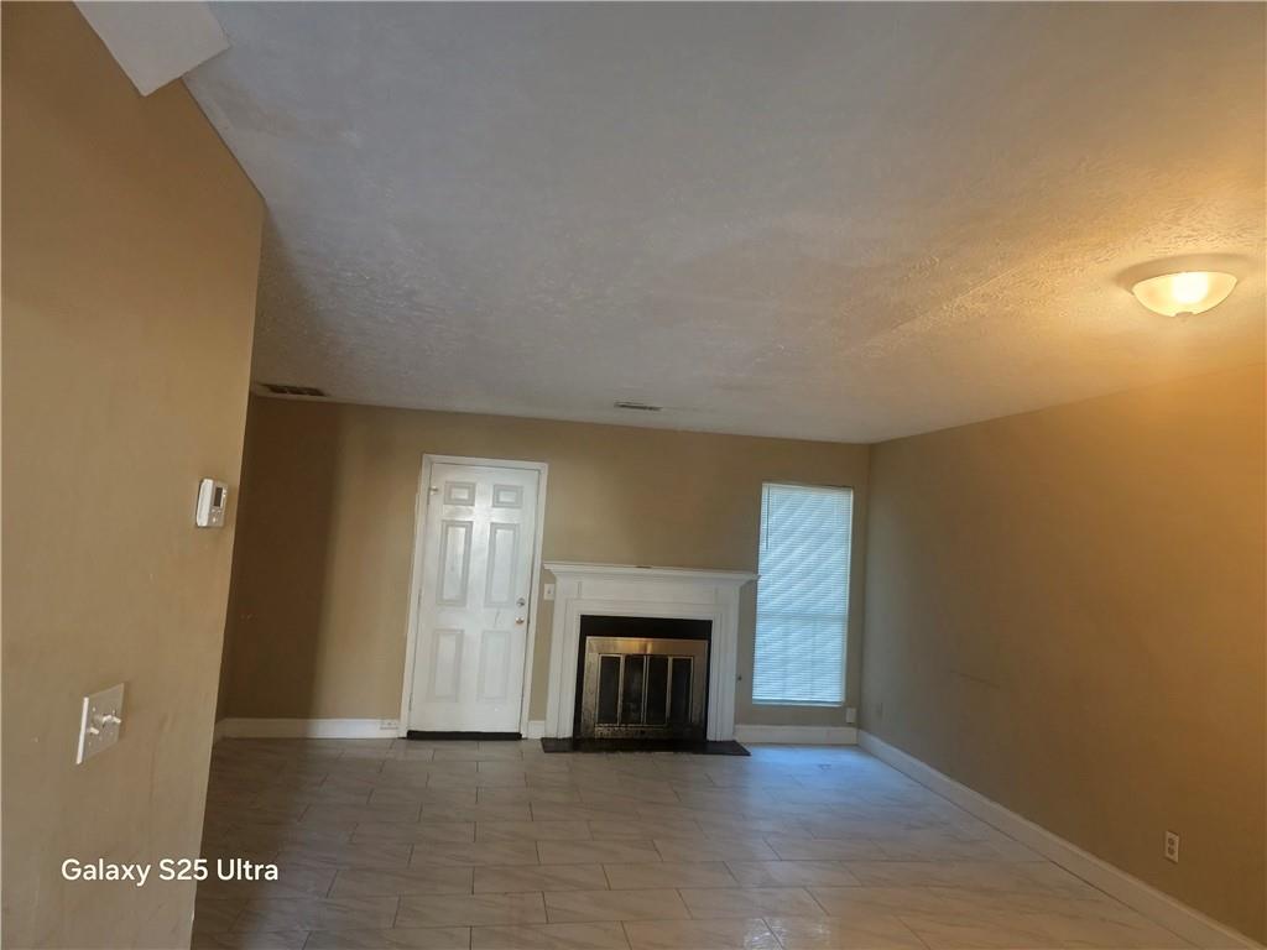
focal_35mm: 23
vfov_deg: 58.9
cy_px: 475
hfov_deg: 73.9
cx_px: 634
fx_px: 842
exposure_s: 1/120
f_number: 1.7
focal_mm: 6.3
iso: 800
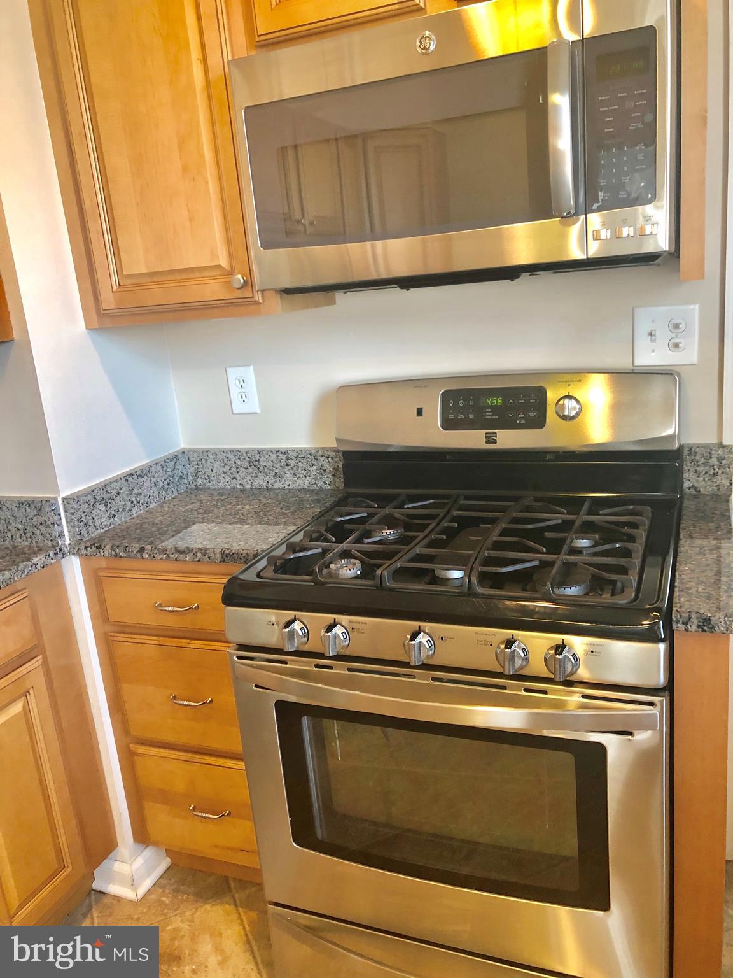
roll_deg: +5.8
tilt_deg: -15.4
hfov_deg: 49.7
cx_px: 366
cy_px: 489
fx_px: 791
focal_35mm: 28
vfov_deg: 63.4
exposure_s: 1/15
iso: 64
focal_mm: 3.99
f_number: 1.8
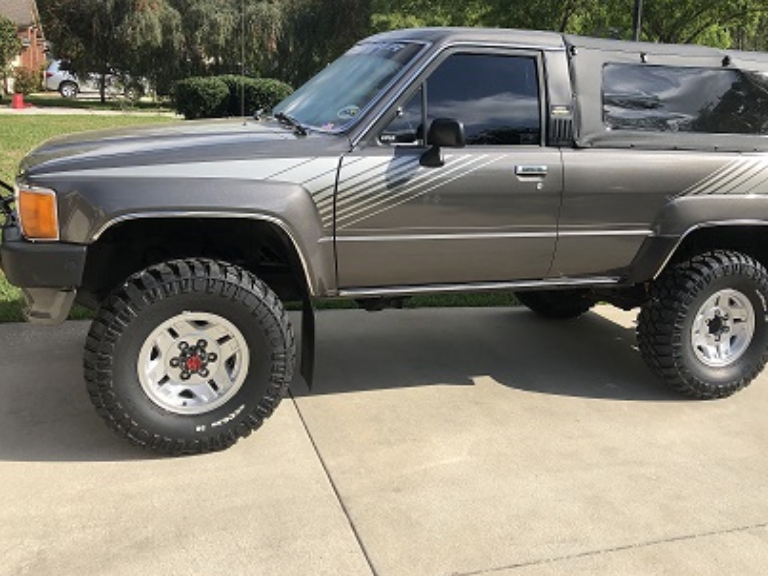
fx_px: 776
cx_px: 423
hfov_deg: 52.5
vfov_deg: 40.5
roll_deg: -1.5
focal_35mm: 35
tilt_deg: -11.0
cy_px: 231
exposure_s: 1/1279
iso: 20
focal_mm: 3.99
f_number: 1.8
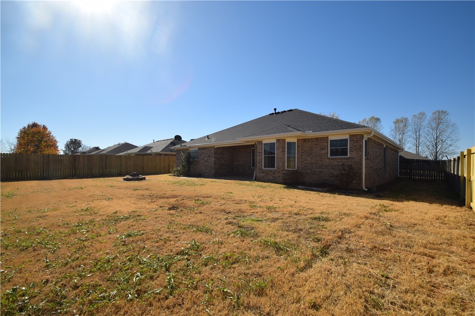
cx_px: 238
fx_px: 198
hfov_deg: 100.4
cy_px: 158
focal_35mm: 15
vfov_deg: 77.3
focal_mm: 10
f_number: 11
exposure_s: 1/200
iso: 100
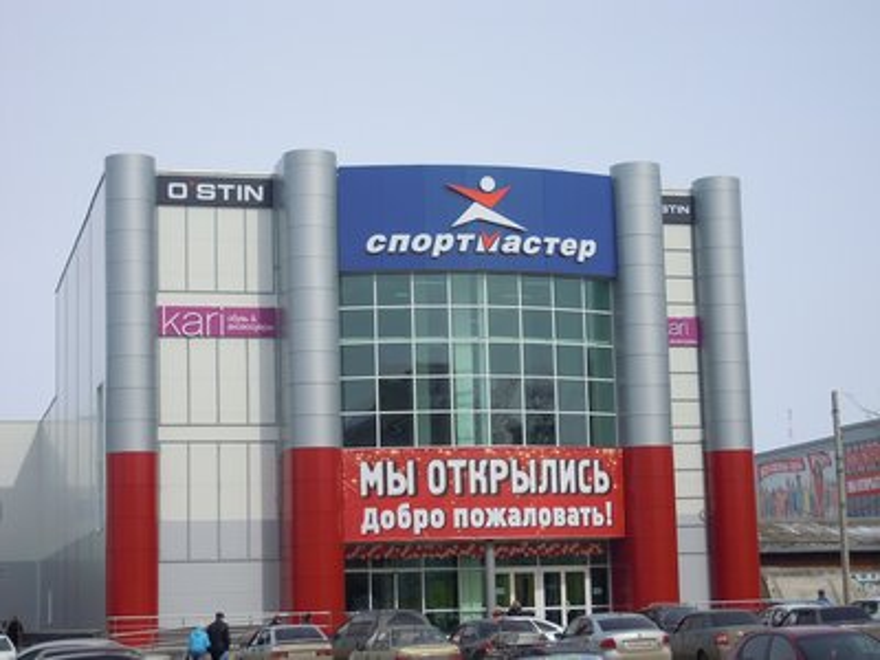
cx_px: 440
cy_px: 330
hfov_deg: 26.3
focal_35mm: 74
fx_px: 1881
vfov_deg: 19.9
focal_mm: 13.2
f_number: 12.4
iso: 100
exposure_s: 1/160
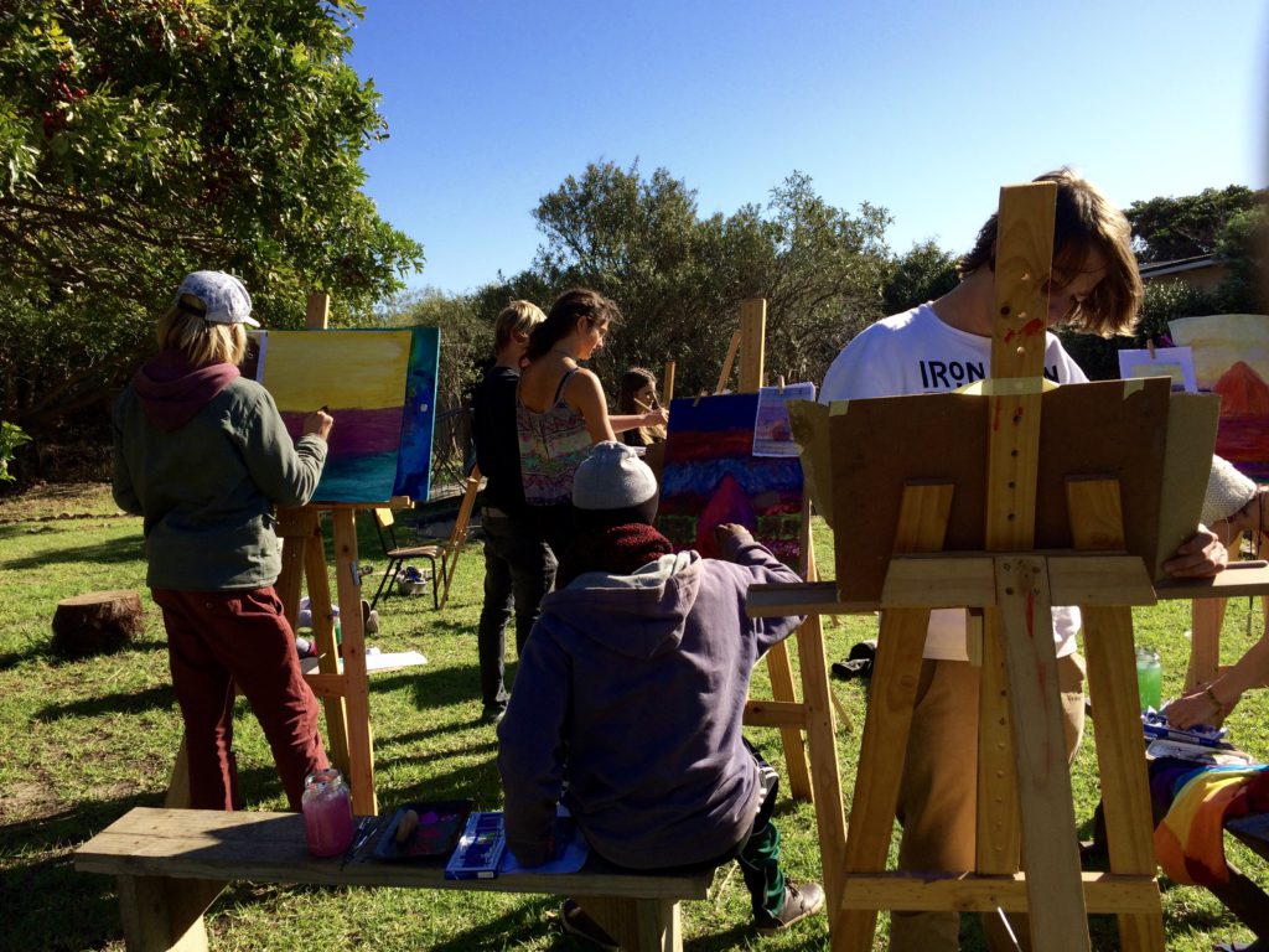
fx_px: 1063
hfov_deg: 61.7
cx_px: 634
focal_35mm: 29
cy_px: 476
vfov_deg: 48.2
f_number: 2.2
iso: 32
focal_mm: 4.15
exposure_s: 1/1414
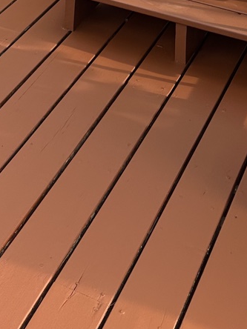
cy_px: -165
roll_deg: -0.3
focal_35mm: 85
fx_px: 809
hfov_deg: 17.1
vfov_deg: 19.9
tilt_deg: -15.5
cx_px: 17
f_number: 1.78
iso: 80
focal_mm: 6.86
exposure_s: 1/409
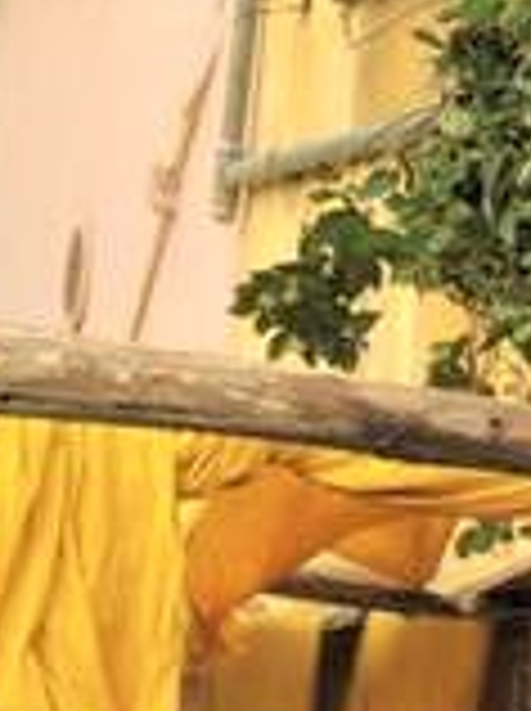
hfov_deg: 2.7
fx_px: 11321
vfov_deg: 3.6
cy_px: 1422
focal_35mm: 552
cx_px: 81
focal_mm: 15.1
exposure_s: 1/200
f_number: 4
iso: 100
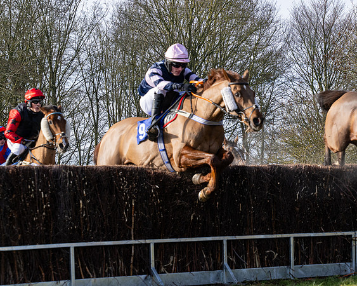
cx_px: 290
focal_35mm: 119
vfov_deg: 12.9
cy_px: 179
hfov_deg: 16.0
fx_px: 1260
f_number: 5
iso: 400
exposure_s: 1/1250
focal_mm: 70
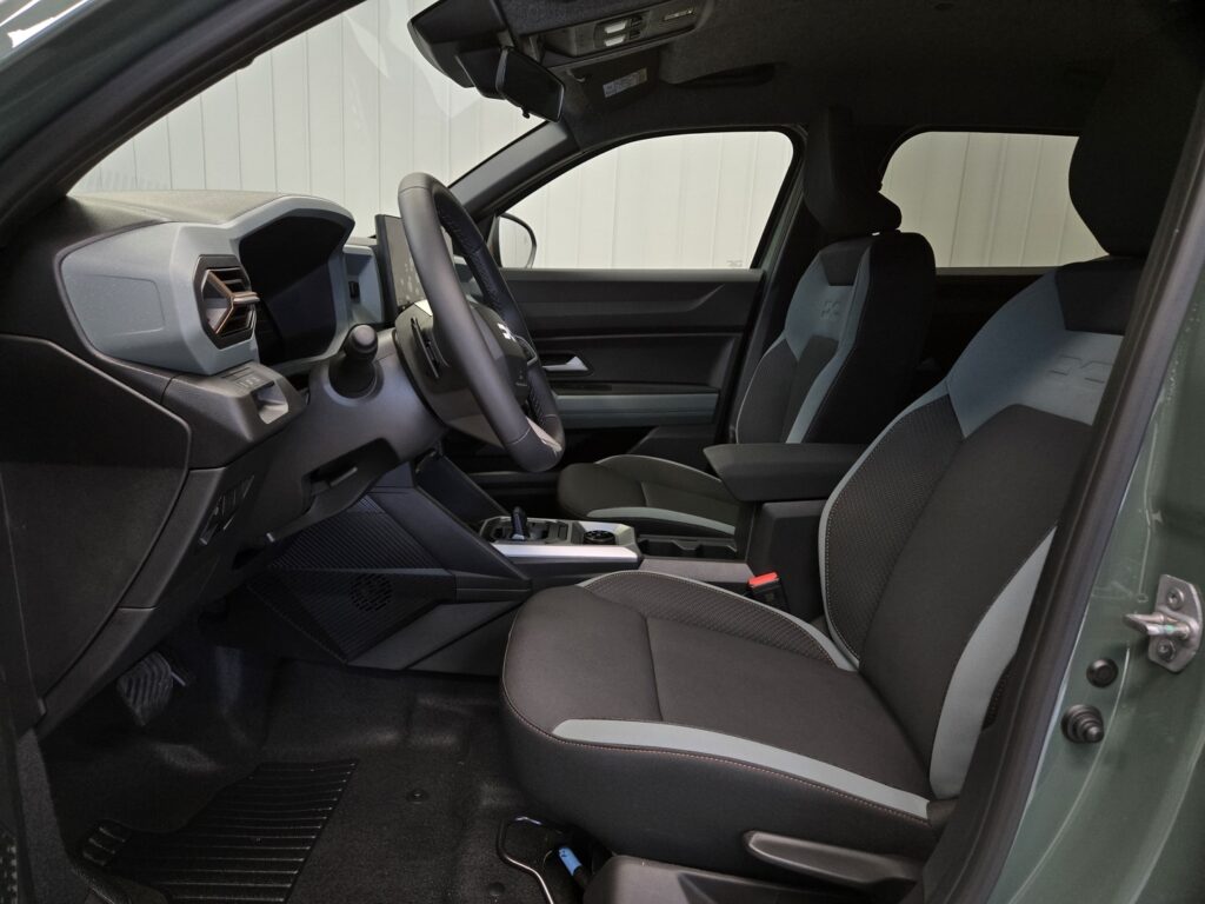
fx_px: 801
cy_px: 452
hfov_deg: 73.9
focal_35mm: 23
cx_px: 602
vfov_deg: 58.9
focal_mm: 5.4
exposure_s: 1/90.1
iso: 250
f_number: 1.8
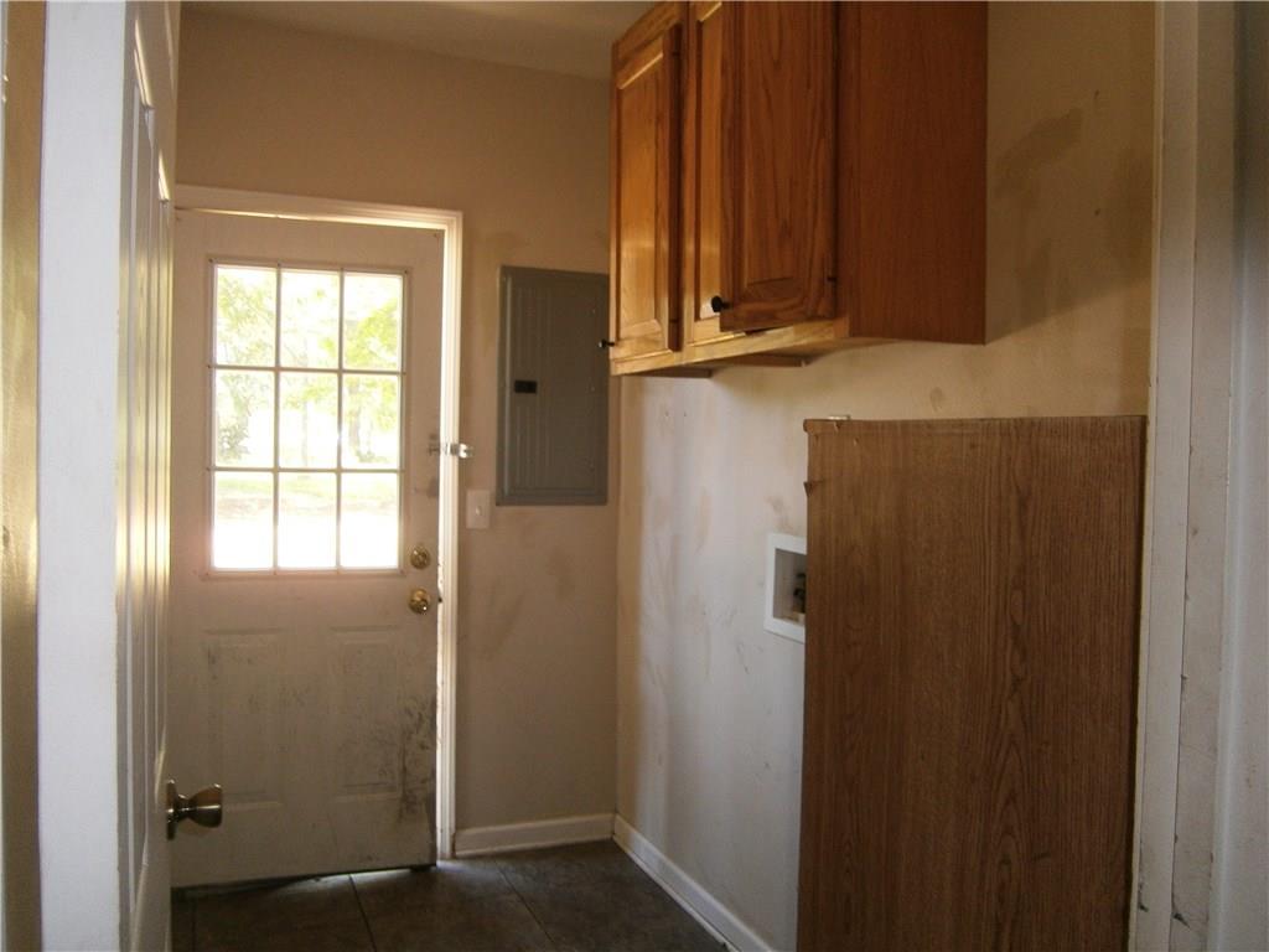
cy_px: 476
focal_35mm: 26
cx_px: 634
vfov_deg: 53.1
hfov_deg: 67.3
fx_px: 953
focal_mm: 4.7
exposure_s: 1/30
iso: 125
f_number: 2.8
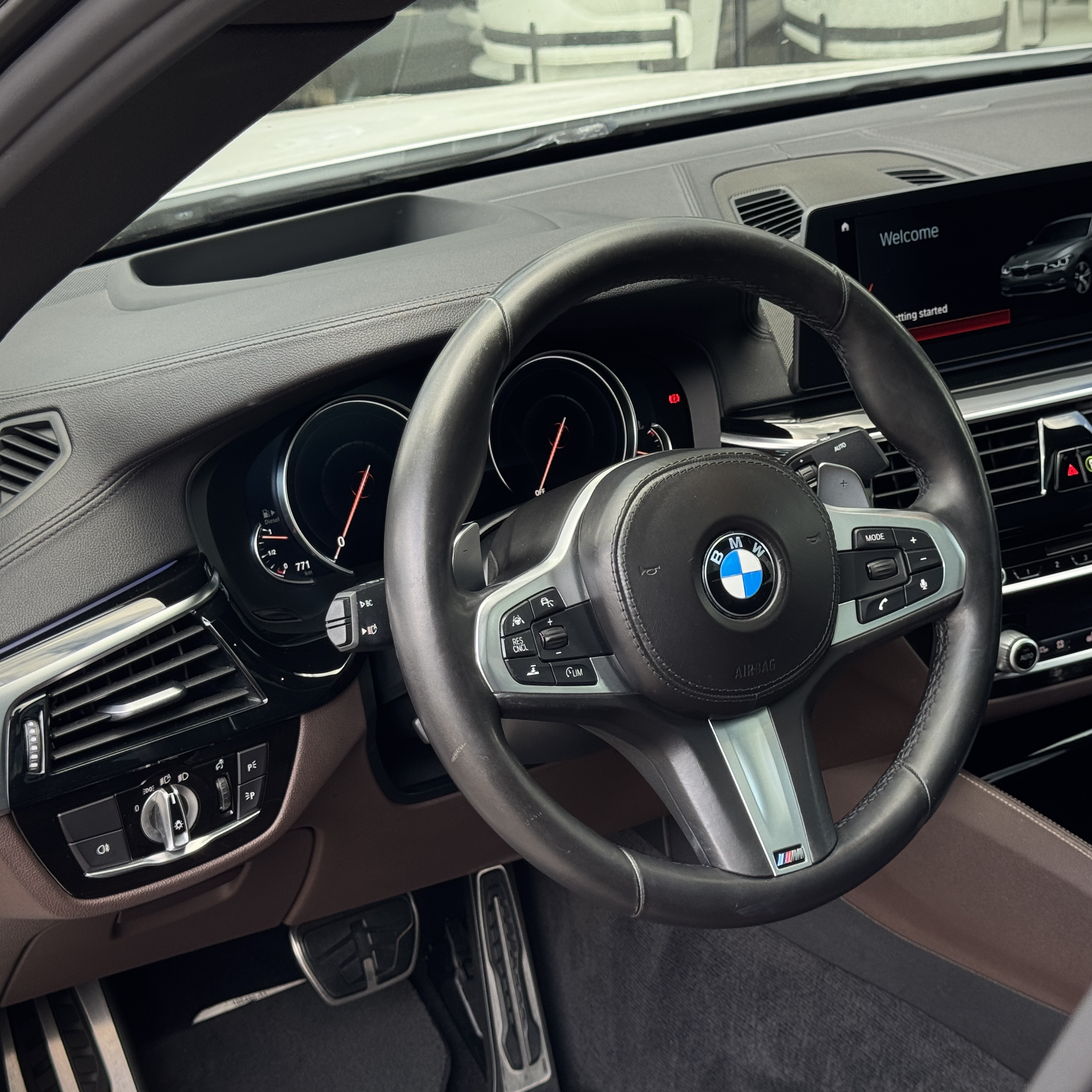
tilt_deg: -23.1
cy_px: 544
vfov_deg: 30.0
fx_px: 2034
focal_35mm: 57
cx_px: 640
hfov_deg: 30.0
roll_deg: +2.4
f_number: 1.78
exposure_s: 1/243
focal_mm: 6.76
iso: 64
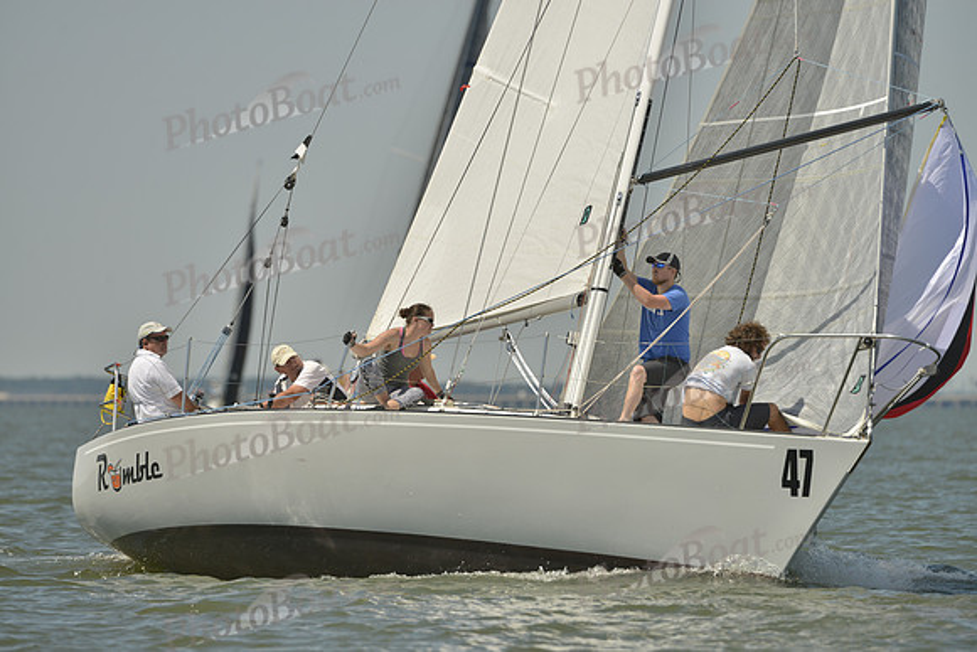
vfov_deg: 3.4
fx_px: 10858
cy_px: 326
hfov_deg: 5.2
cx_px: 488
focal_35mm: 400
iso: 200
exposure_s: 1/1600
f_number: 6.3
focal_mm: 400
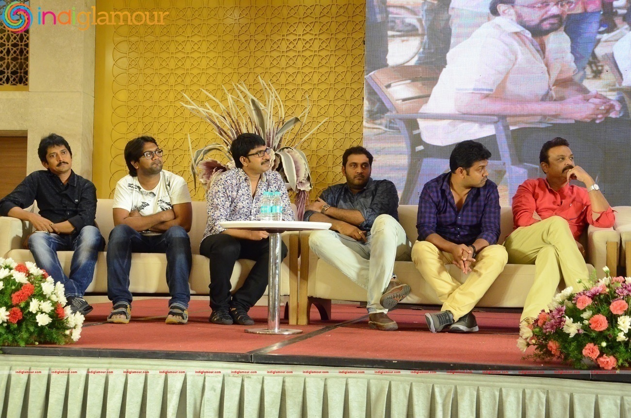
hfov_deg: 35.1
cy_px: 209
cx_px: 316
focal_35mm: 57
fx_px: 997
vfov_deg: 23.7
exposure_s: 1/80
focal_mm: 38
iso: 3200
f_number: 5.6
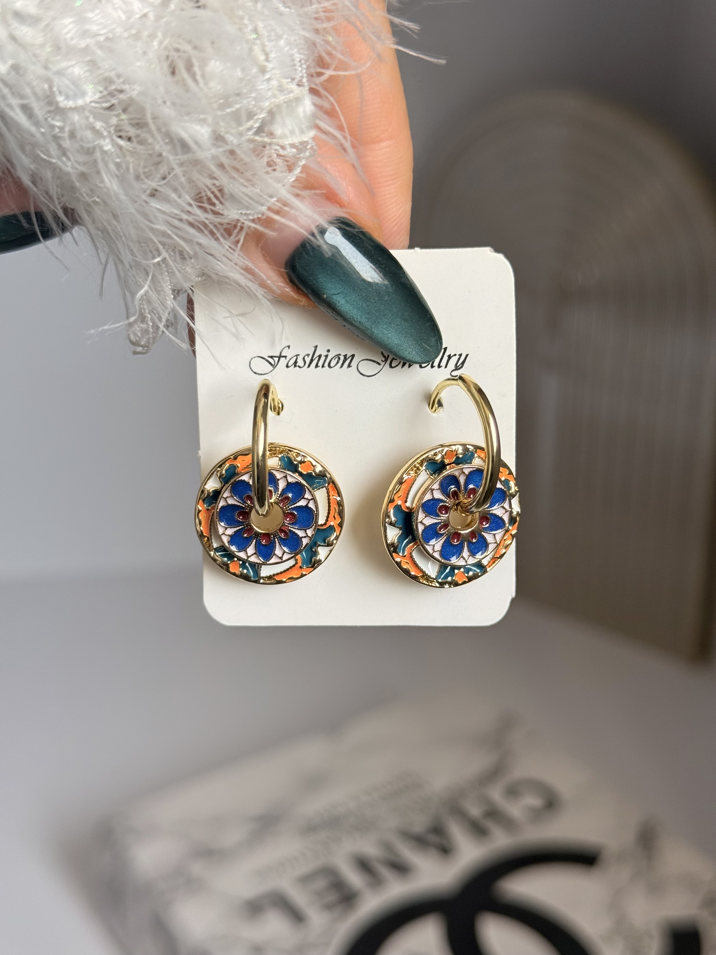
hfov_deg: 30.3
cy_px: 478
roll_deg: +1.4
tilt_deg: -25.0
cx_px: 358
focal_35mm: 48
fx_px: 1324
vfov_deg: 39.7
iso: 64
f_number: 1.78
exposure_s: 1/166
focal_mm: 6.76
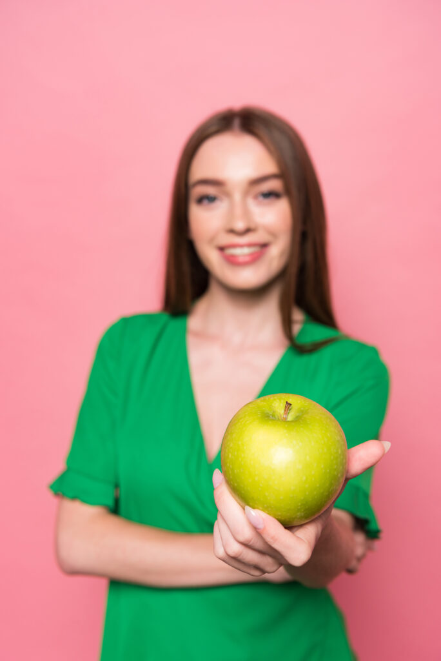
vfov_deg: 39.6
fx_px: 917
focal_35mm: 50
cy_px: 330
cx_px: 220
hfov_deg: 27.0
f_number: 5
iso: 80
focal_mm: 50
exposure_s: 1/160
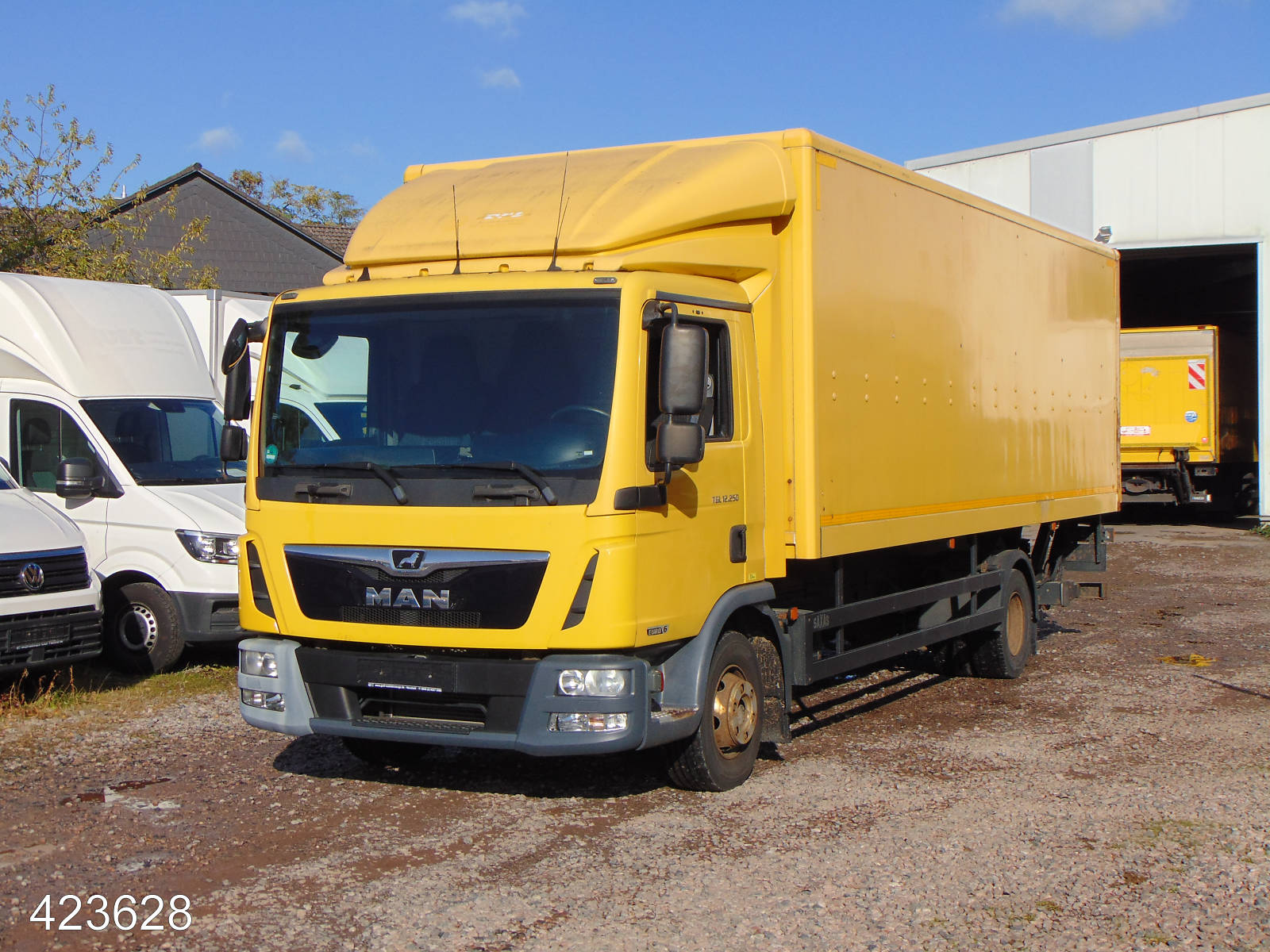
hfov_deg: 38.2
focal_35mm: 50
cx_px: 635
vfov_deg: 29.1
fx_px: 1834
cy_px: 476
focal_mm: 9
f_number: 9
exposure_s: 1/250
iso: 80
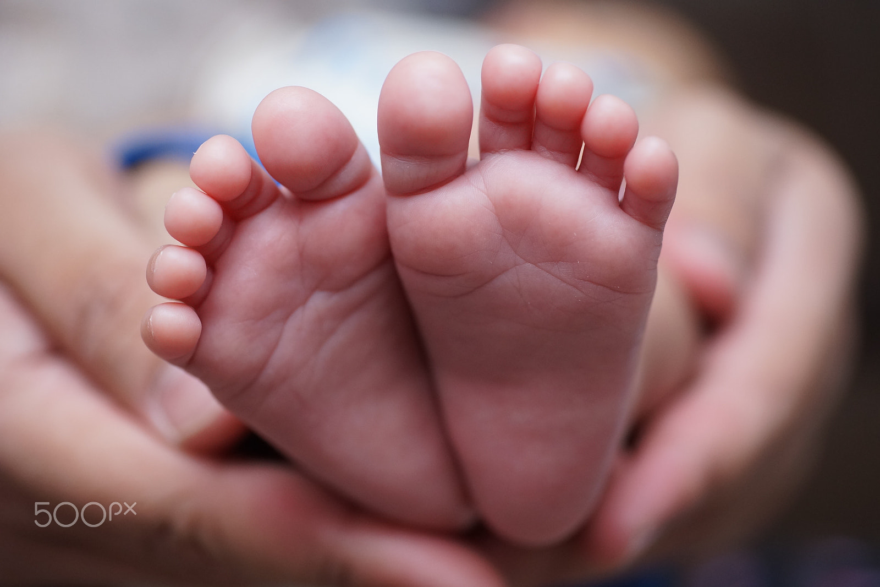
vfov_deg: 27.0
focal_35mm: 50
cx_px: 440
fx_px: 1222
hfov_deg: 39.6
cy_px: 294
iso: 1000
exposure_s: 1/160
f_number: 3.5
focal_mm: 50
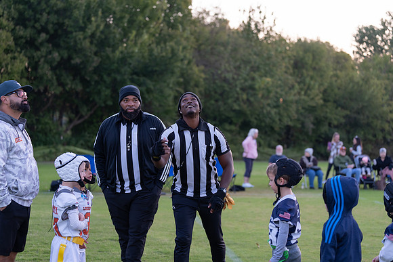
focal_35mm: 70
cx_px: 196
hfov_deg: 28.8
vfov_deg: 19.5
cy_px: 131
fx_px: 764
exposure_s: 1/320
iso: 500
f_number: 2.8
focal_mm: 70
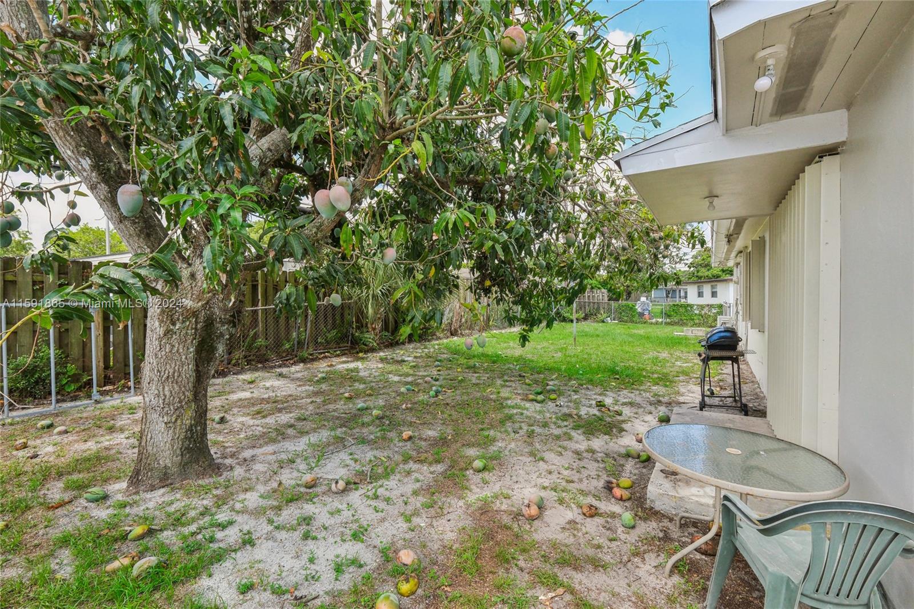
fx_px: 381
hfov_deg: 100.4
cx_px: 457
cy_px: 304
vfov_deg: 77.3
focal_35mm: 15
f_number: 7.1
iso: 1250
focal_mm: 10
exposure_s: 1/750
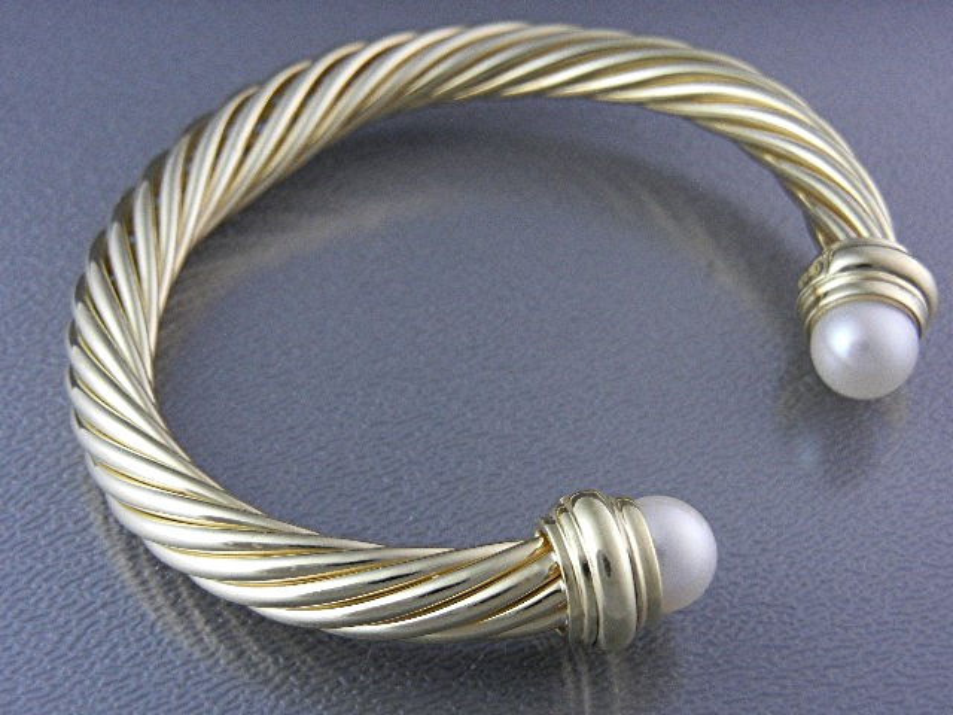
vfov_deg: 24.8
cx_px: 476
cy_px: 358
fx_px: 1624
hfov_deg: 32.7
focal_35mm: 59
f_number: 4
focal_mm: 10.6
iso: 400
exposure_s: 1/25.6
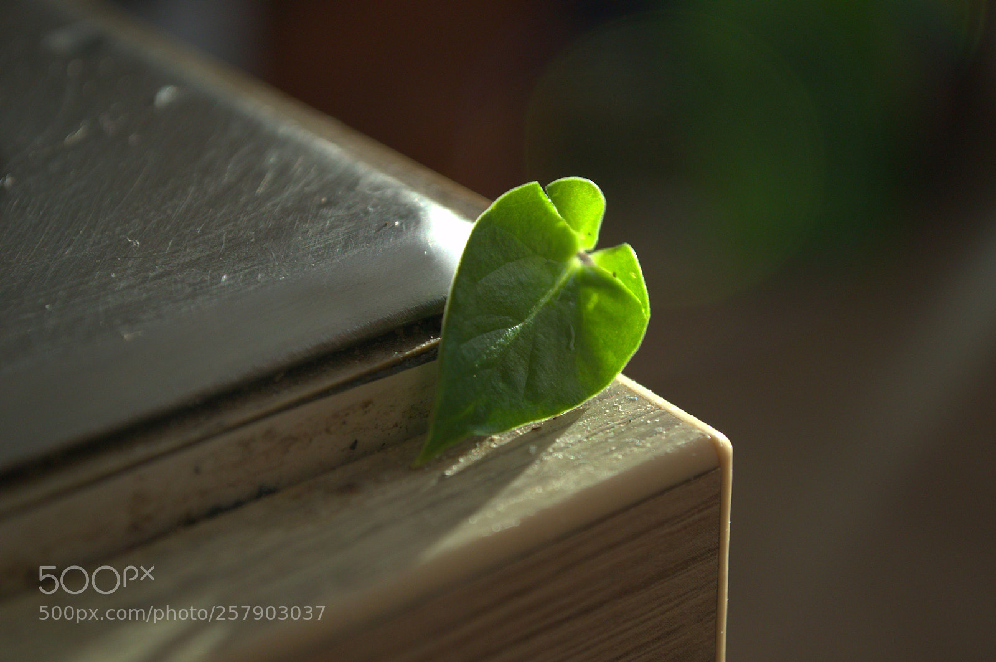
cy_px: 331
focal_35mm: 82
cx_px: 498
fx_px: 2280
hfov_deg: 24.6
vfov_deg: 16.5
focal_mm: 55
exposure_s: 1/125
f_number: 5.6
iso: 400
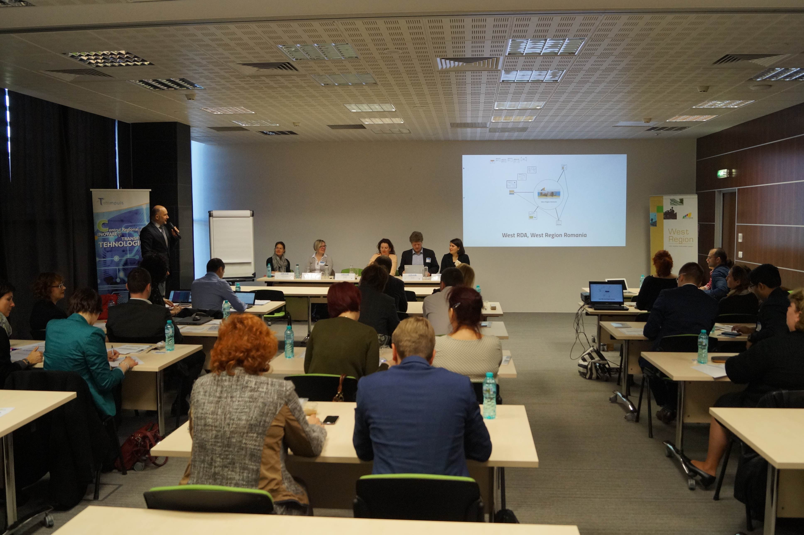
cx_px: 402
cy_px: 268
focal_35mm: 30
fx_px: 670
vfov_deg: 43.5
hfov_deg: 62.0
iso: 1000
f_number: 4
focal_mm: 20
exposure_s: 1/160
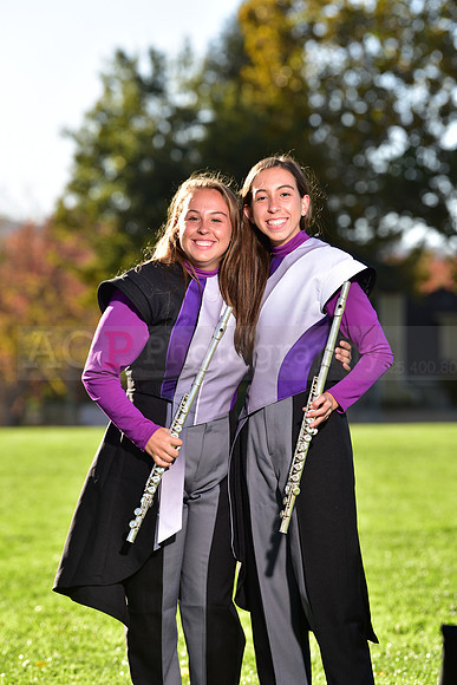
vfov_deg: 12.1
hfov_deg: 8.1
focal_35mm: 170
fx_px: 3235
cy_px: 342
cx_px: 228
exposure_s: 1/250
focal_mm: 170
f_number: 5
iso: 80
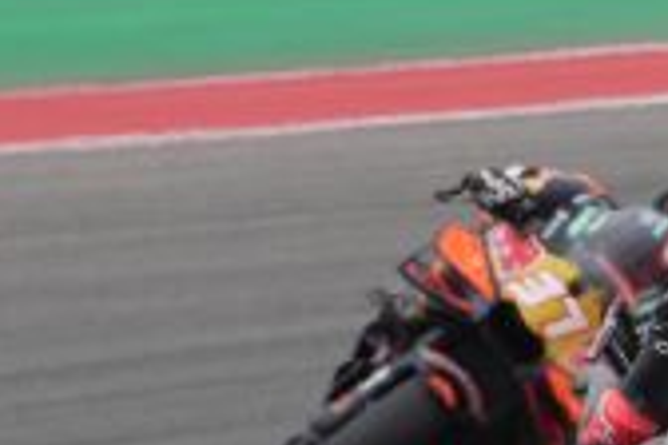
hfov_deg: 1.3
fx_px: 29000
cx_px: 922
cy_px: 443
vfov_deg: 0.9
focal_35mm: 1563
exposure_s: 1/1600
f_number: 6.3
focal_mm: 262
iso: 400
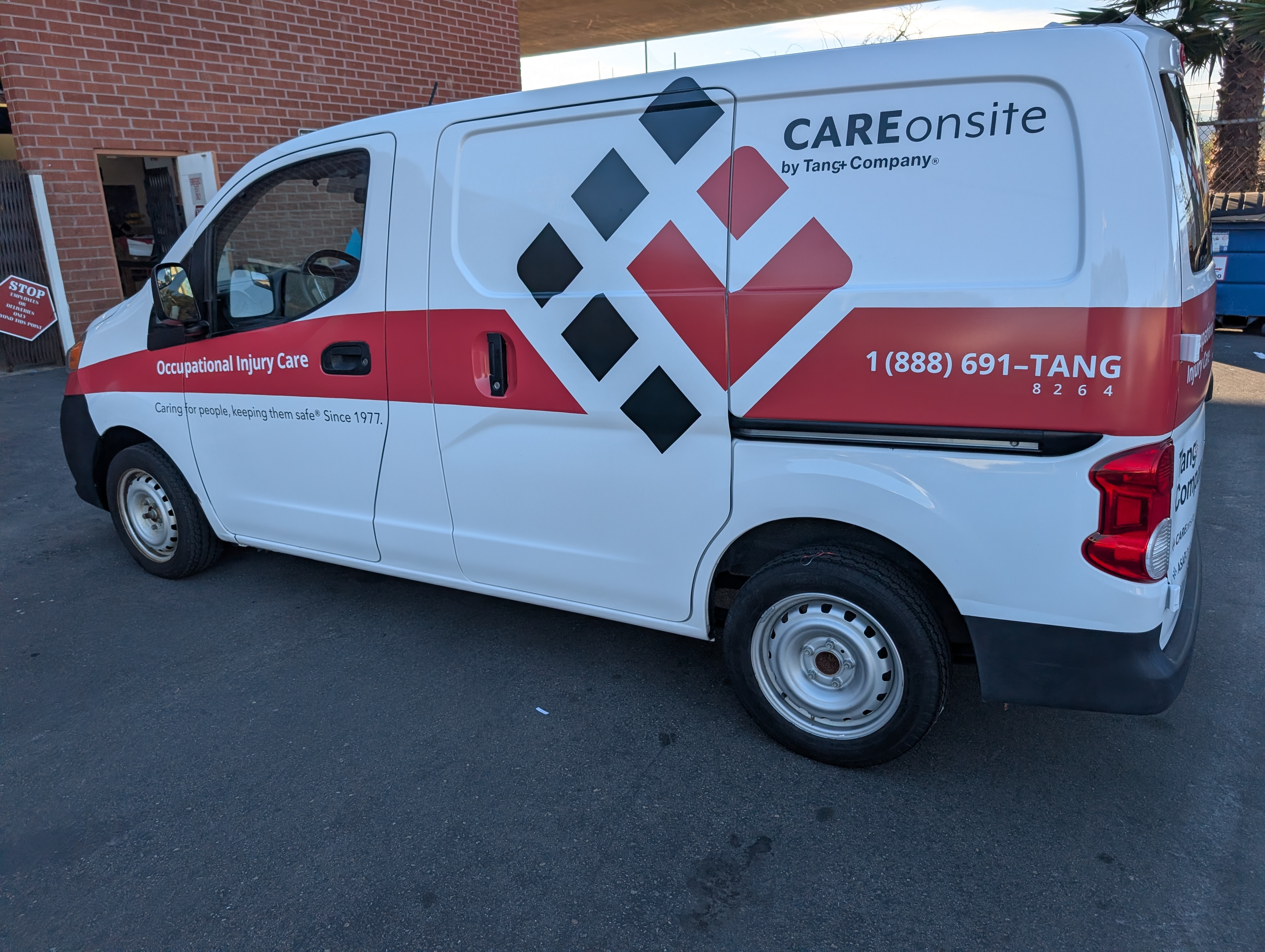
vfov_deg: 56.9
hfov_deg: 71.5
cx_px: 632
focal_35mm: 24
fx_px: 878
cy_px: 476
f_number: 1.68
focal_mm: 6.9
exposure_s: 1/604
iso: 20
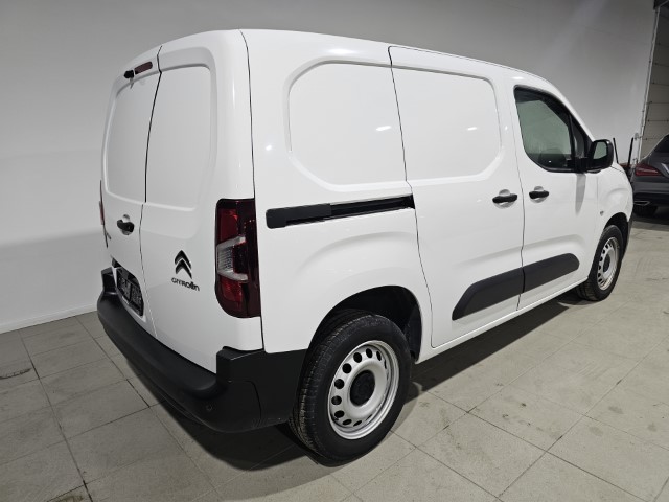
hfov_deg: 73.9
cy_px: 251
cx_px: 334
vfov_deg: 58.9
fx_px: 445
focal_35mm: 23
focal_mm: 6.3
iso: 64
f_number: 1.7
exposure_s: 1/100
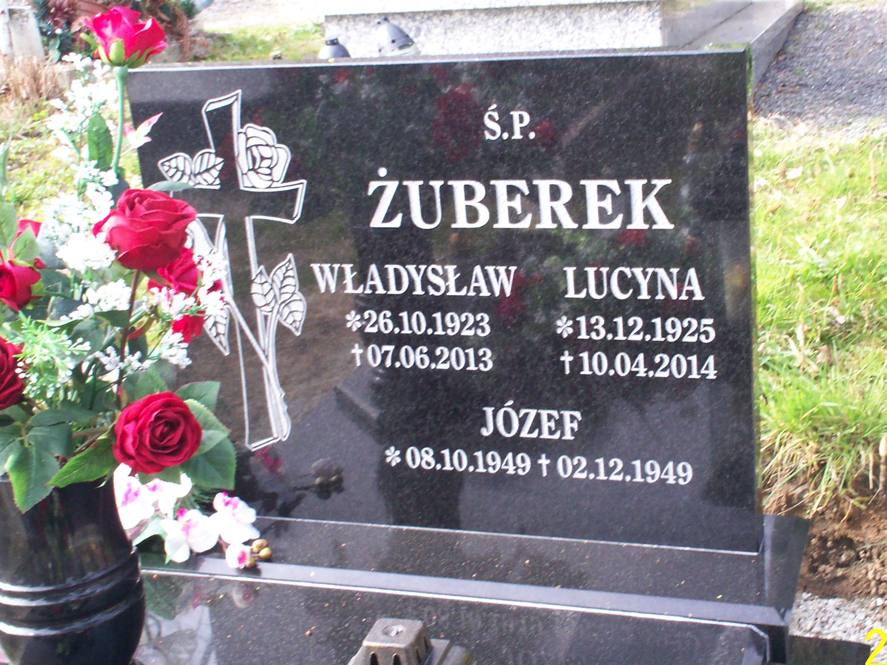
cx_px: 529
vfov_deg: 27.5
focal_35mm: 53
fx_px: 1358
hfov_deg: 36.1
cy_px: 288
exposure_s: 1/62.3
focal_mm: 6
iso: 100
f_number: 4.5
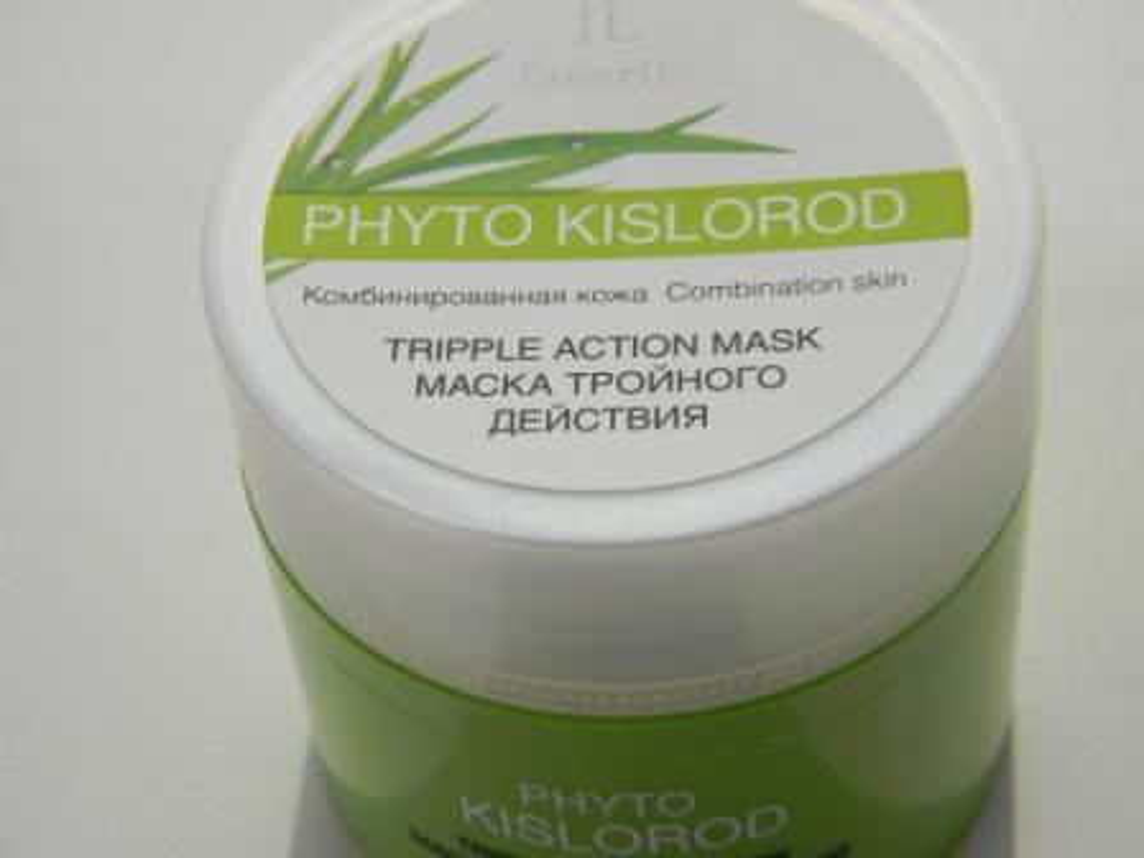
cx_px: 572
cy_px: 429
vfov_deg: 17.8
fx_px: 2743
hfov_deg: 23.6
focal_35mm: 83
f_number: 4.5
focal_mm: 15.1
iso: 80
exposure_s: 1/458
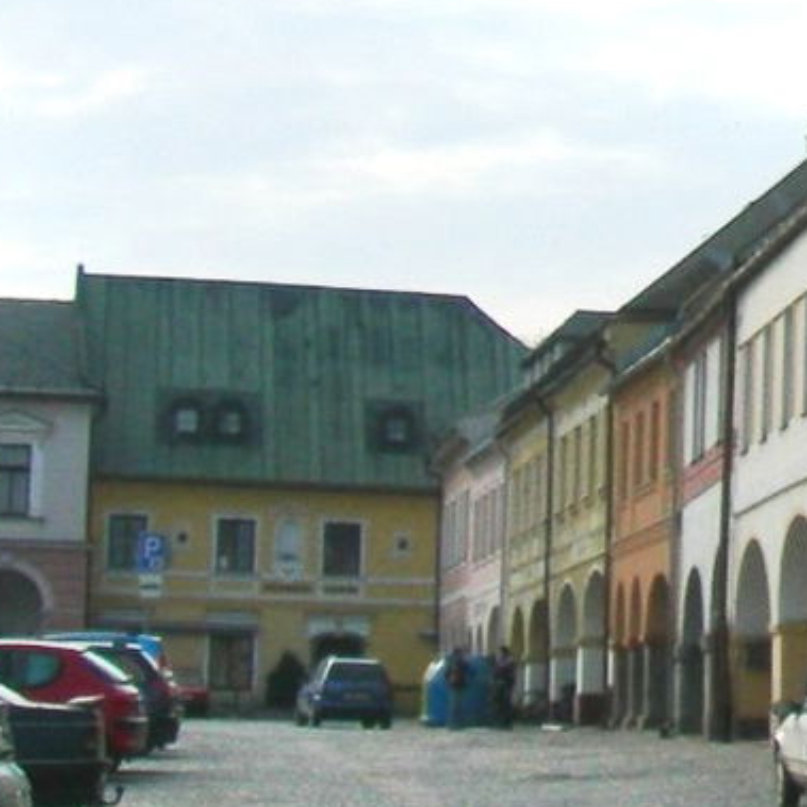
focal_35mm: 170
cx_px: 1535
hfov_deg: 9.7
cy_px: -185
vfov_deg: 10.1
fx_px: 4484
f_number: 4.8
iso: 50
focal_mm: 7.8
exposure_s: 1/812
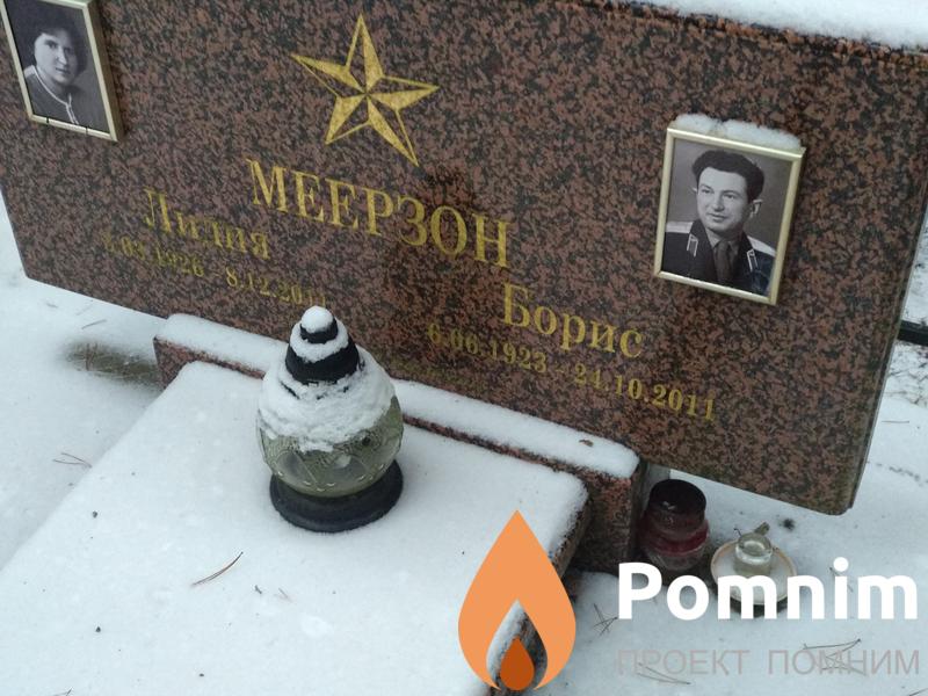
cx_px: 464
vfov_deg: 28.0
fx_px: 1394
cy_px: 348
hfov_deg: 36.8
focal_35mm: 52
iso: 640
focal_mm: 5.99
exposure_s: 1/40
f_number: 2.6
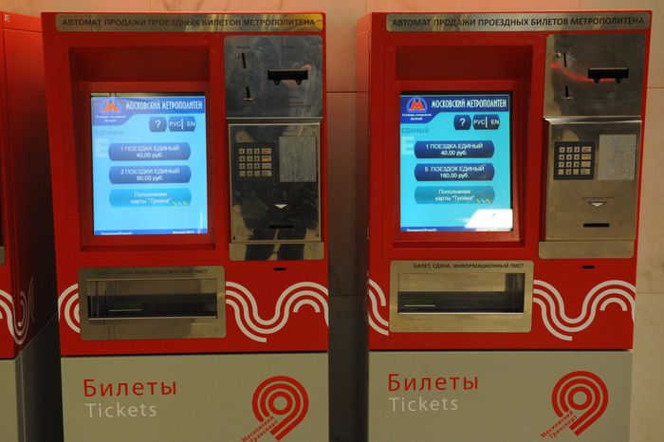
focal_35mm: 55
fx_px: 1014
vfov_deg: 24.6
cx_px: 332
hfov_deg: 36.3
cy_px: 221
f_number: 5.6
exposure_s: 1/200
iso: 3200
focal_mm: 55
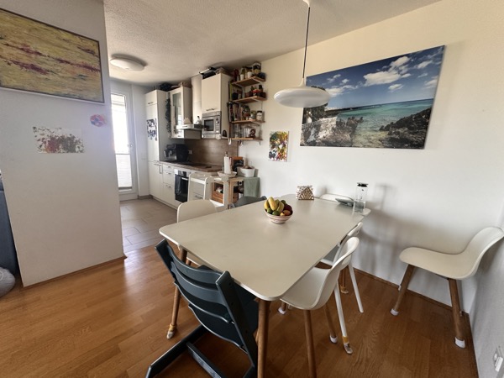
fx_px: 204
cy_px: 189
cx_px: 252
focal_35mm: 14
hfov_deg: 102.1
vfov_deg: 85.7
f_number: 2.2
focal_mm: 2.2
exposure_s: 1/99
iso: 200
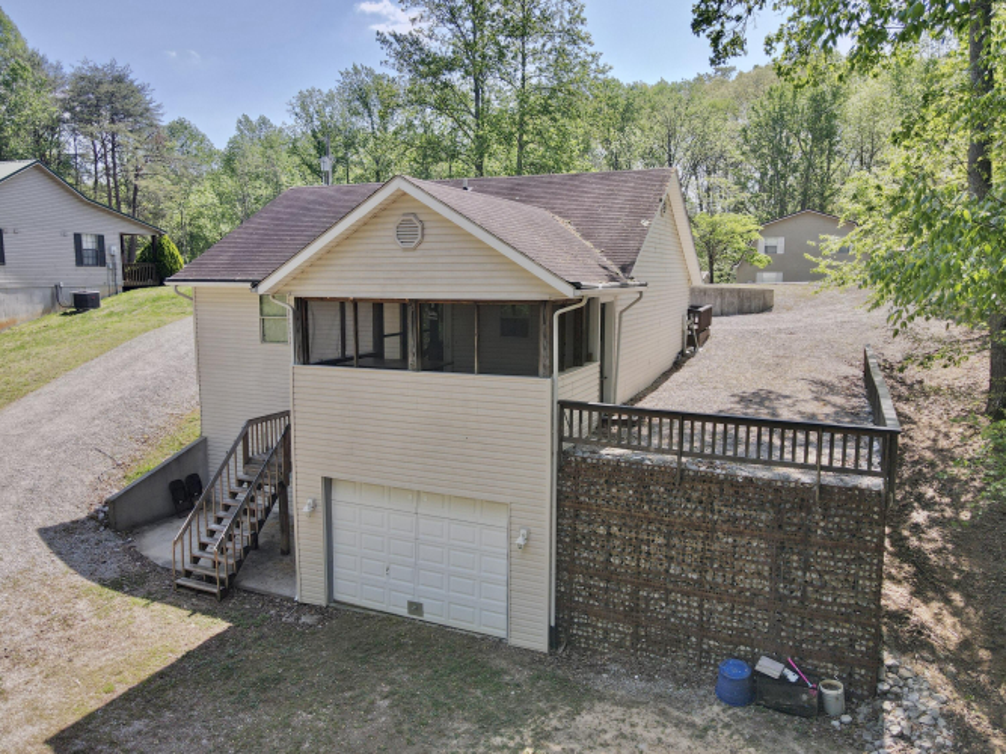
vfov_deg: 56.8
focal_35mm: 24
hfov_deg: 71.6
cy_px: 377
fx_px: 697
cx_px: 503
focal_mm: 4.5
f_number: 2.8
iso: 100
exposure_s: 1/20
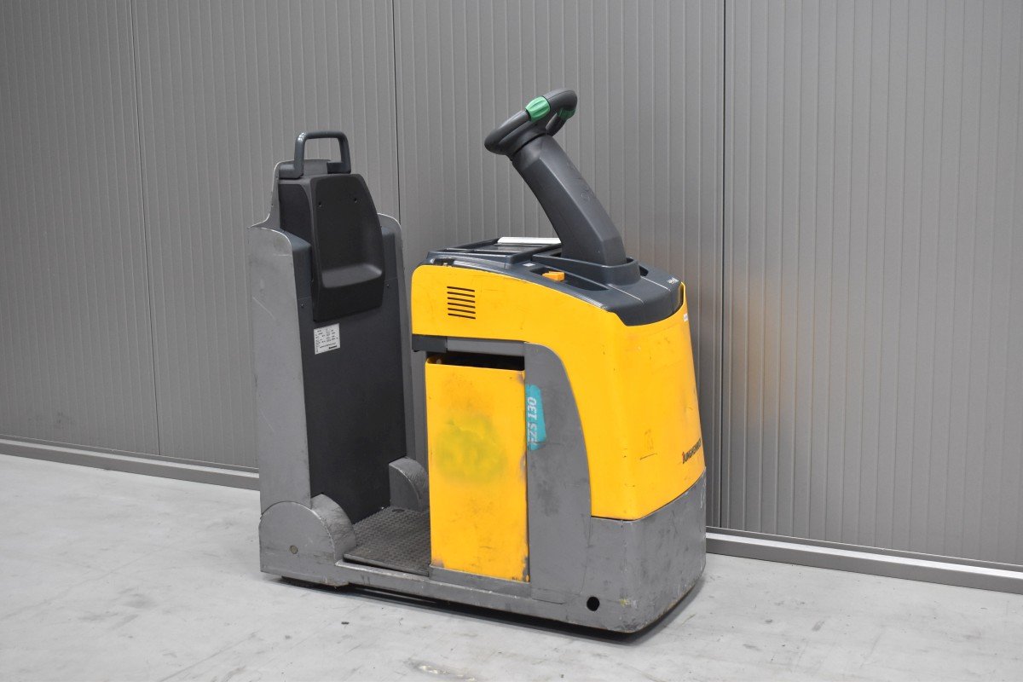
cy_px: 341
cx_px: 512
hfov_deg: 43.6
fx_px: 1279
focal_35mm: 45
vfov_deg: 29.9
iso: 1600
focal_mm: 30
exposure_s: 1/50
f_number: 5
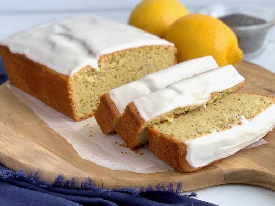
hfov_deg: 36.8
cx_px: 138
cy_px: 103
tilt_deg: -24.6
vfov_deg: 28.0
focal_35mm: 52
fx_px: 413
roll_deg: +0.8
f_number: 2.4
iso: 16
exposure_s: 1/122
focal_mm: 6
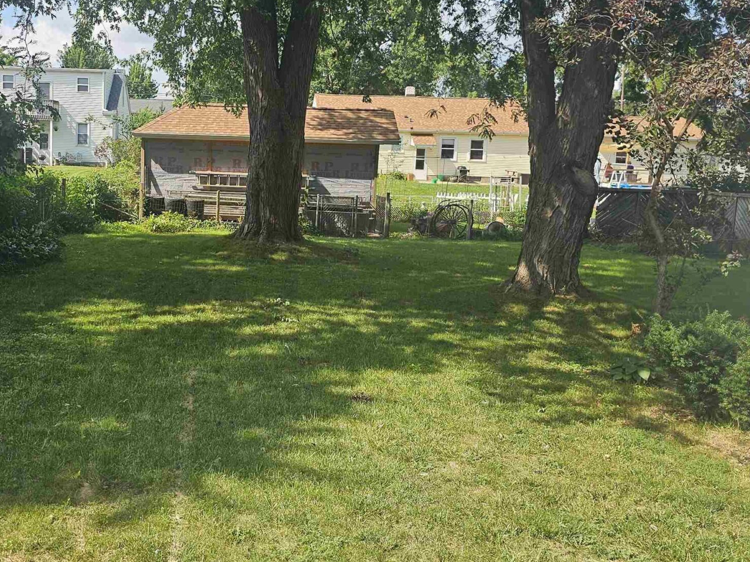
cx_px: 244
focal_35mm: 40
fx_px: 867
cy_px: 224
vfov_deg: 35.8
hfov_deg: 46.0
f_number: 1.7
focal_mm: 6.3
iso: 10
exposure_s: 1/336
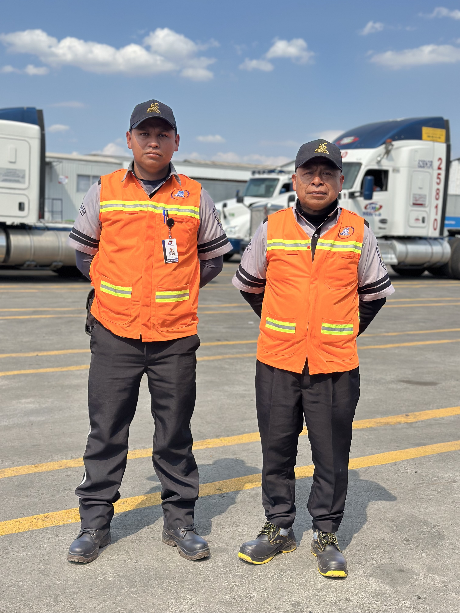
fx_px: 850
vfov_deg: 39.7
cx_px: 230
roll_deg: -2.0
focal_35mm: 48
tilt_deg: -6.5
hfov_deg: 30.3
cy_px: 306
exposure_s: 1/5882
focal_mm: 6.86
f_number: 1.78
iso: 100
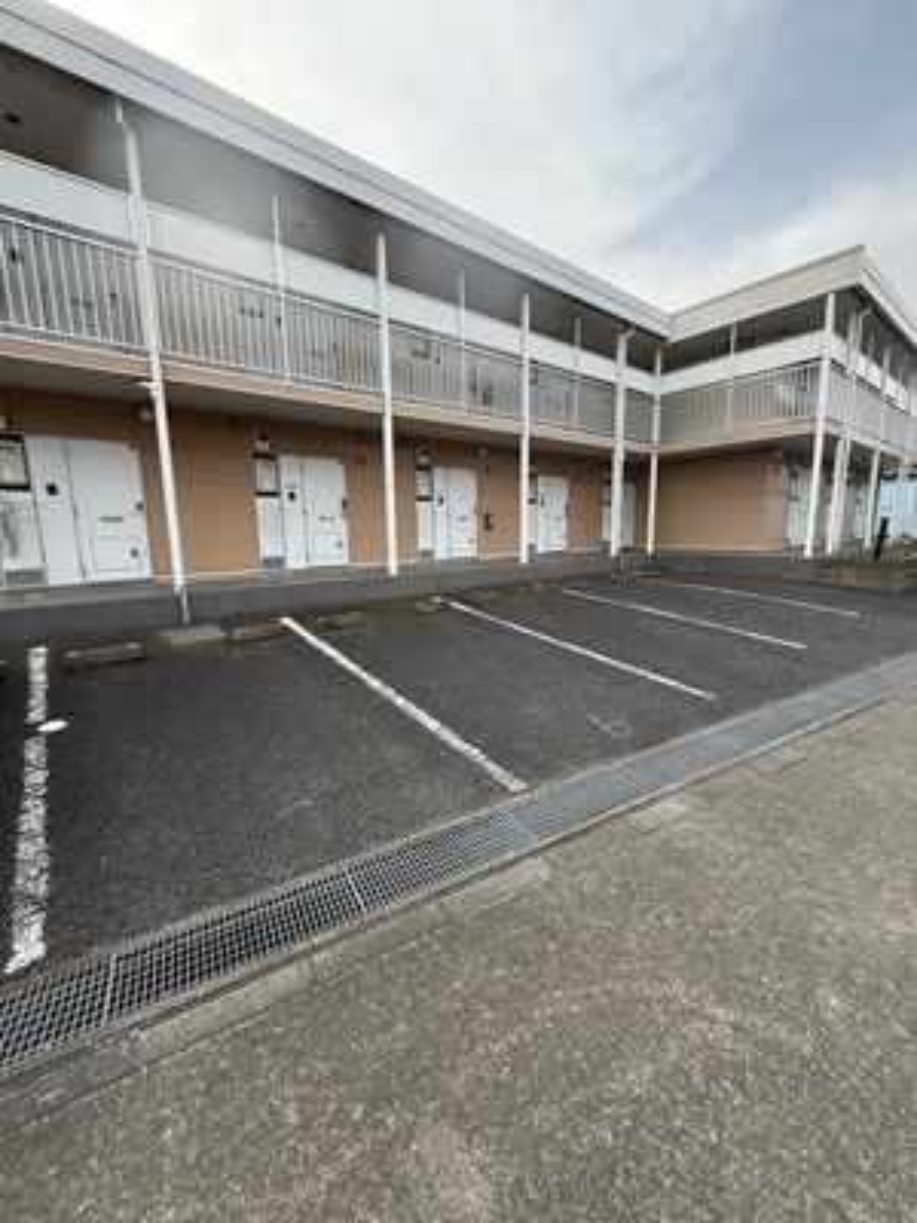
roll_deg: +0.1
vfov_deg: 102.1
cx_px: 458
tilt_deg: -8.7
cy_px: 612
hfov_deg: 85.7
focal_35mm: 14
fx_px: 494
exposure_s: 1/408
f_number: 2.2
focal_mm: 2.22
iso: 50
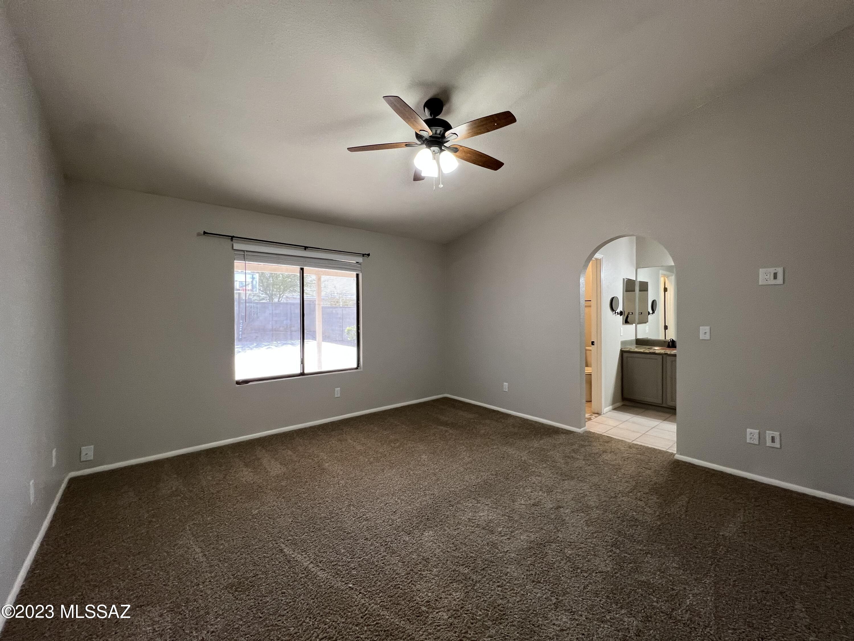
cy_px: 320
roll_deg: +0.4
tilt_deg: +0.5
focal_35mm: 13
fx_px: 321
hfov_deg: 106.2
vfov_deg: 89.9
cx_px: 427
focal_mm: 1.57
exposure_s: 1/60
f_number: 1.8
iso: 125
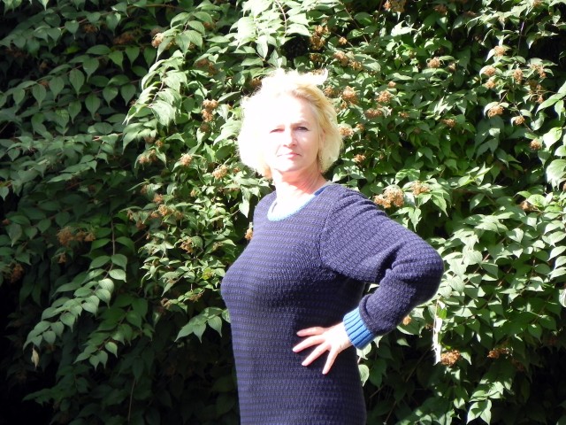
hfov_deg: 5.3
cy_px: 212
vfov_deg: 3.9
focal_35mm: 377
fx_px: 6164
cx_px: 283
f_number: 5
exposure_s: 1/143
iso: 160
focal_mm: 67.2
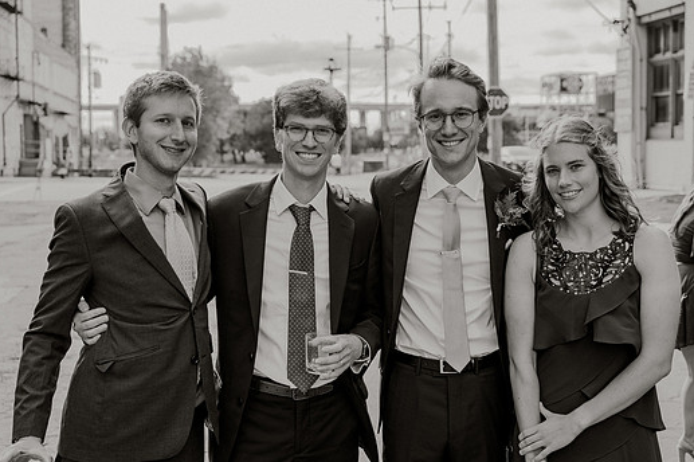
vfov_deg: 24.6
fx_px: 1060
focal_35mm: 55
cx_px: 360
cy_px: 205
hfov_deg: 36.3
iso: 100
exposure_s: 1/320
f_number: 4
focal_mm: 49
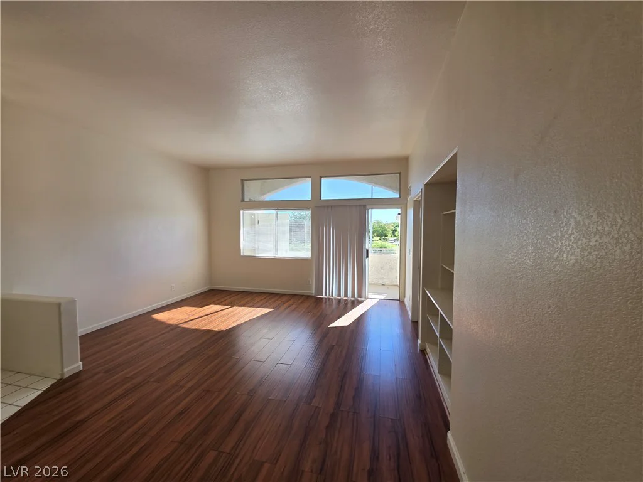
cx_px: 322
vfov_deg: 89.9
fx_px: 241
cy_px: 241
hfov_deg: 106.2
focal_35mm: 13
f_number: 1.9
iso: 20
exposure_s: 1/120
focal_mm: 2.2
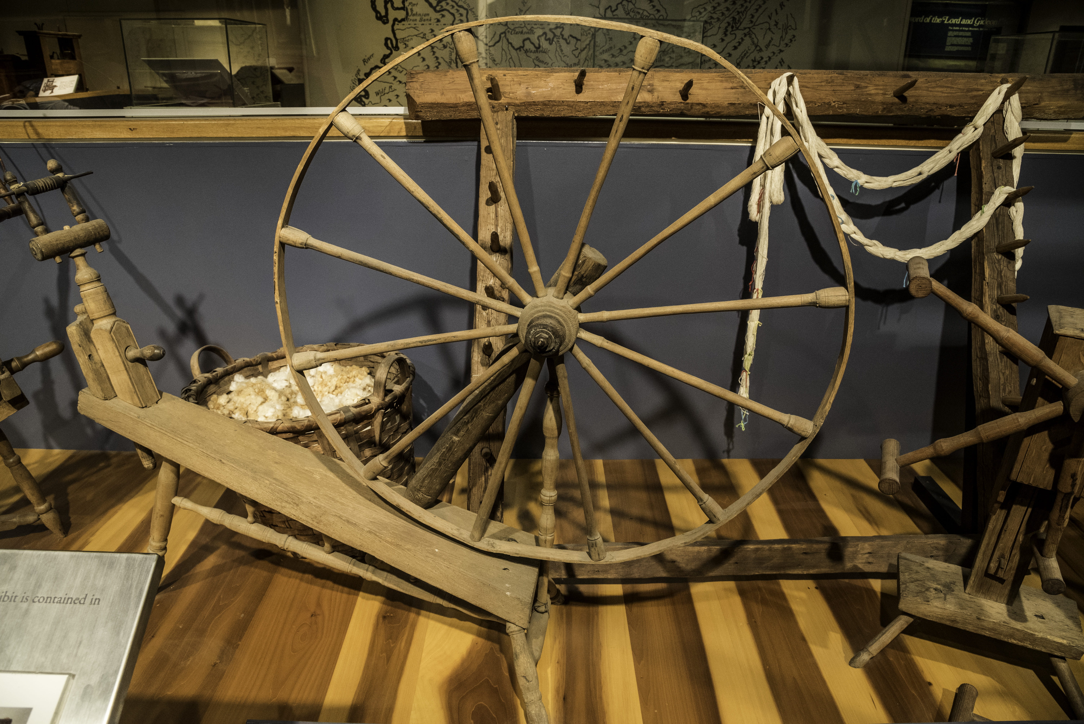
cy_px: 362
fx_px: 723
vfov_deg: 53.2
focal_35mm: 24
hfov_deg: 73.7
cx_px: 542
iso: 3200
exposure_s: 1/20
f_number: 7.1
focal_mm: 24
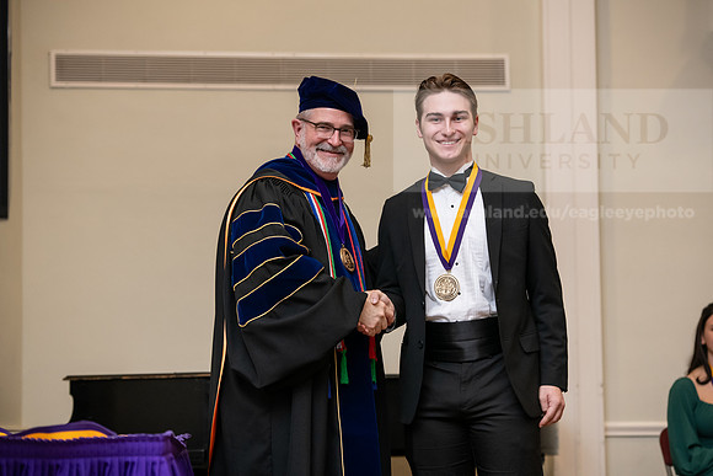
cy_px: 238
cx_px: 356
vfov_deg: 12.2
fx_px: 2219
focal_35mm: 112
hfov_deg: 18.3
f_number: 4
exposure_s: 1/200
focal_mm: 112
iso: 2000
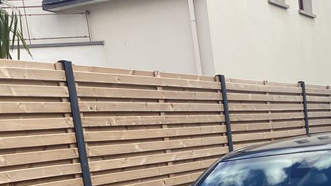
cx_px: 309
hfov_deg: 27.7
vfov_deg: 15.6
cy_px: 252
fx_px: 640
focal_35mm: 73
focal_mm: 3.3
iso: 25
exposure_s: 1/448
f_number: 2.4
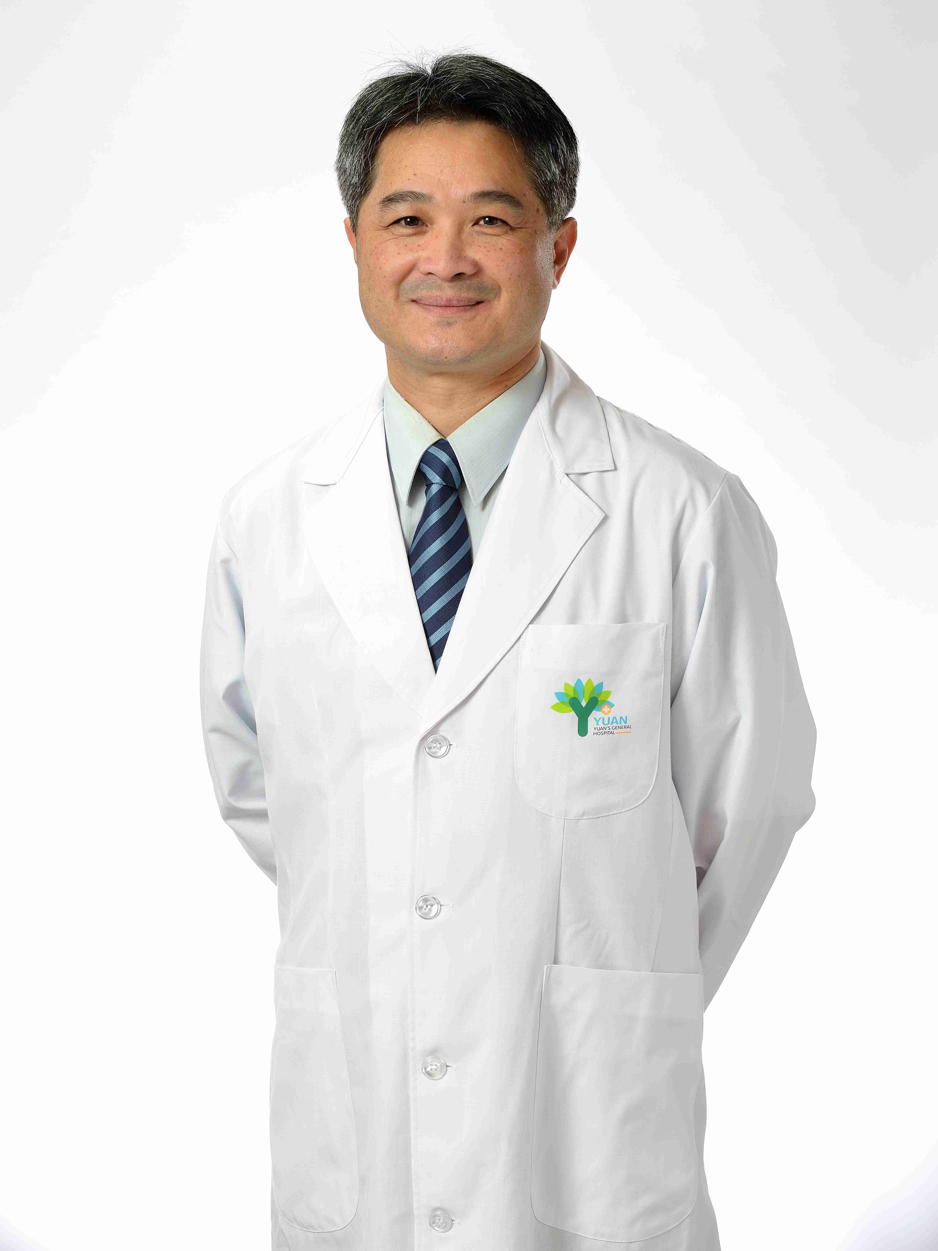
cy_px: 610
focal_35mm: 93
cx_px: 469
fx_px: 3360
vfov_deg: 21.1
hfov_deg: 15.9
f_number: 11
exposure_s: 1/125
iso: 125
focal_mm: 86
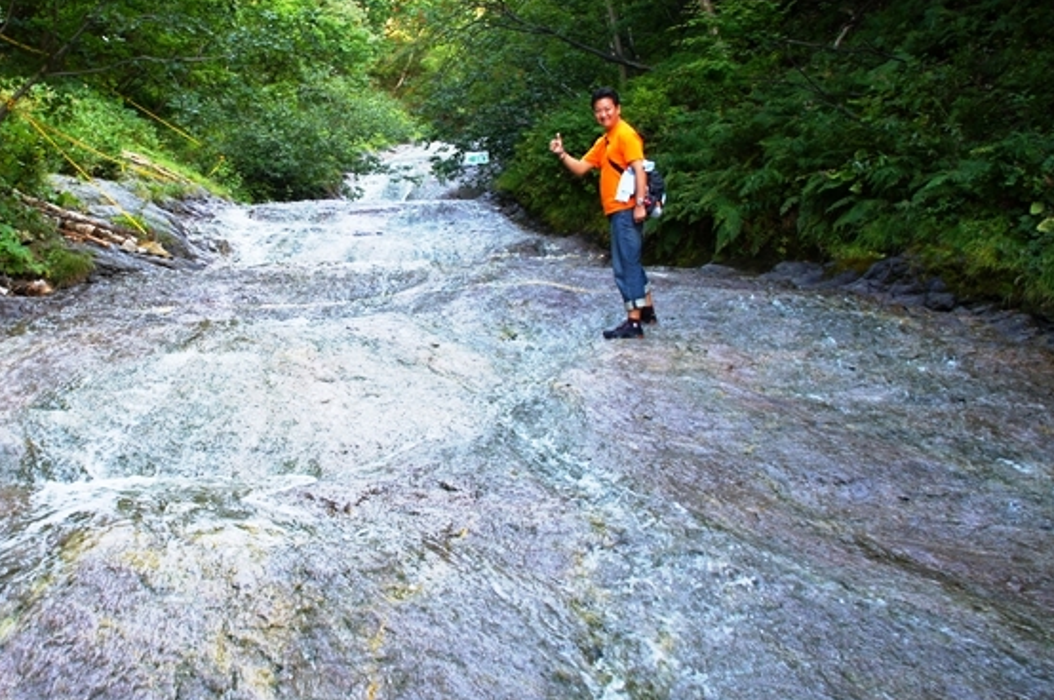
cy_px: 282
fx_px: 1140
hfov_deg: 48.8
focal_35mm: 39
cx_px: 354
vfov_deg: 34.0
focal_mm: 18
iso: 400
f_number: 4
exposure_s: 1/160
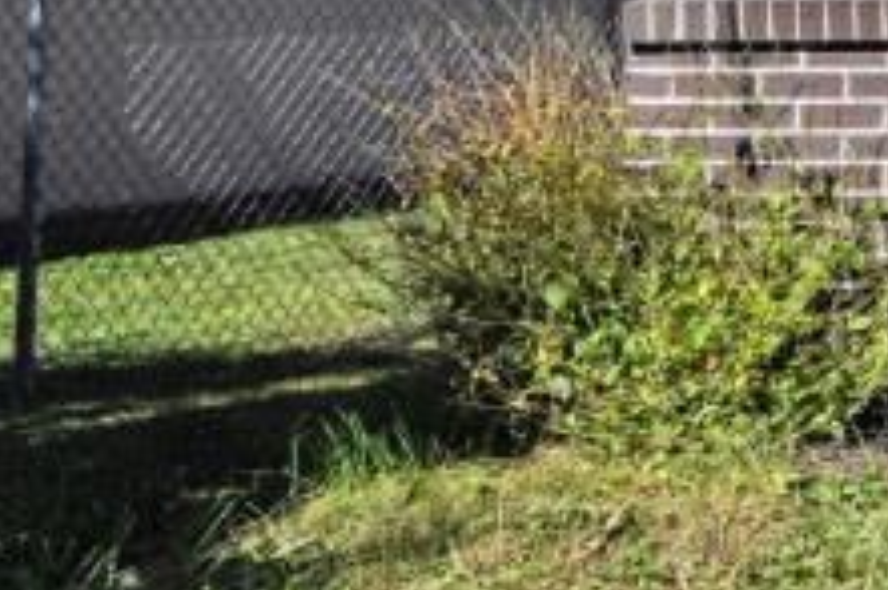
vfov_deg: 12.2
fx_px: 2598
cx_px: 2270
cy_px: -385
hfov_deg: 13.1
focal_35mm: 105
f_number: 8
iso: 100
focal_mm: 15.5
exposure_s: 1/500
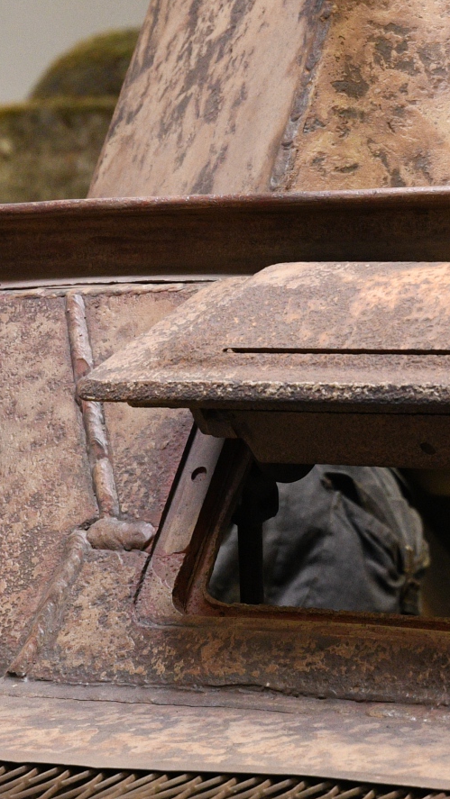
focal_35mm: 187
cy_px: 252
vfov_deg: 11.5
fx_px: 3966
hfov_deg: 6.5
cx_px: 386
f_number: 4.5
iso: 1600
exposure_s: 1/80
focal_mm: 44
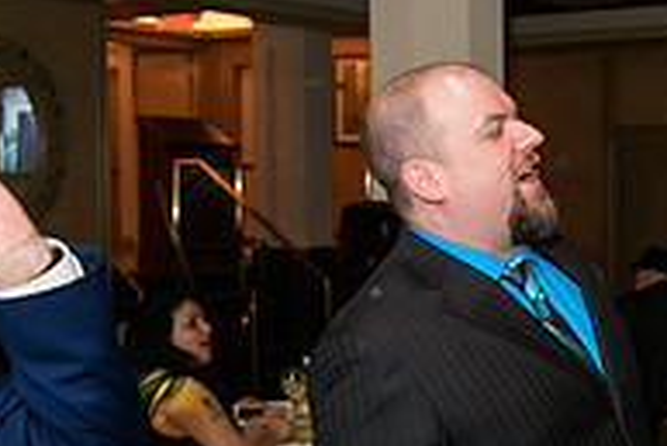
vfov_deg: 17.5
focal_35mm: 78
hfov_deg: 24.1
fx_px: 1446
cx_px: 753
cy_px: 268
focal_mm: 26
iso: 1600
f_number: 3.2
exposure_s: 1/125
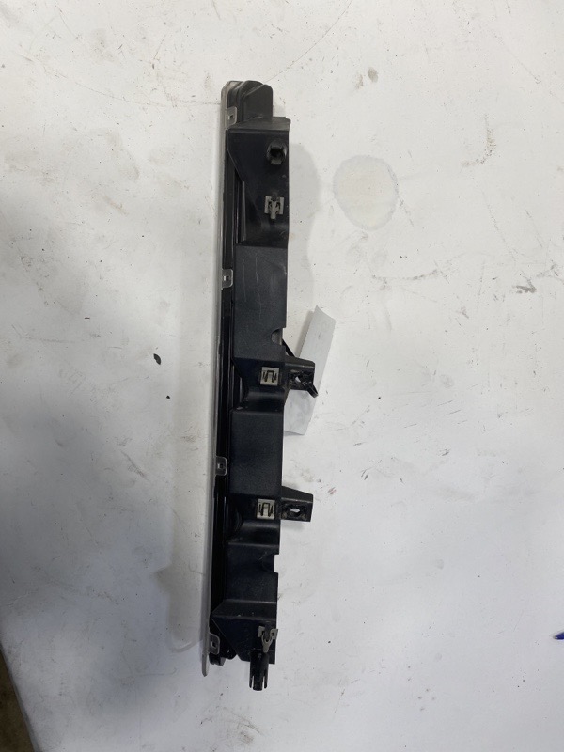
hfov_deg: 53.1
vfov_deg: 67.3
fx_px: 565
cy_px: 376
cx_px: 282
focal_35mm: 26
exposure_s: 1/120
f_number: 1.8
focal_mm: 4.25
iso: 50
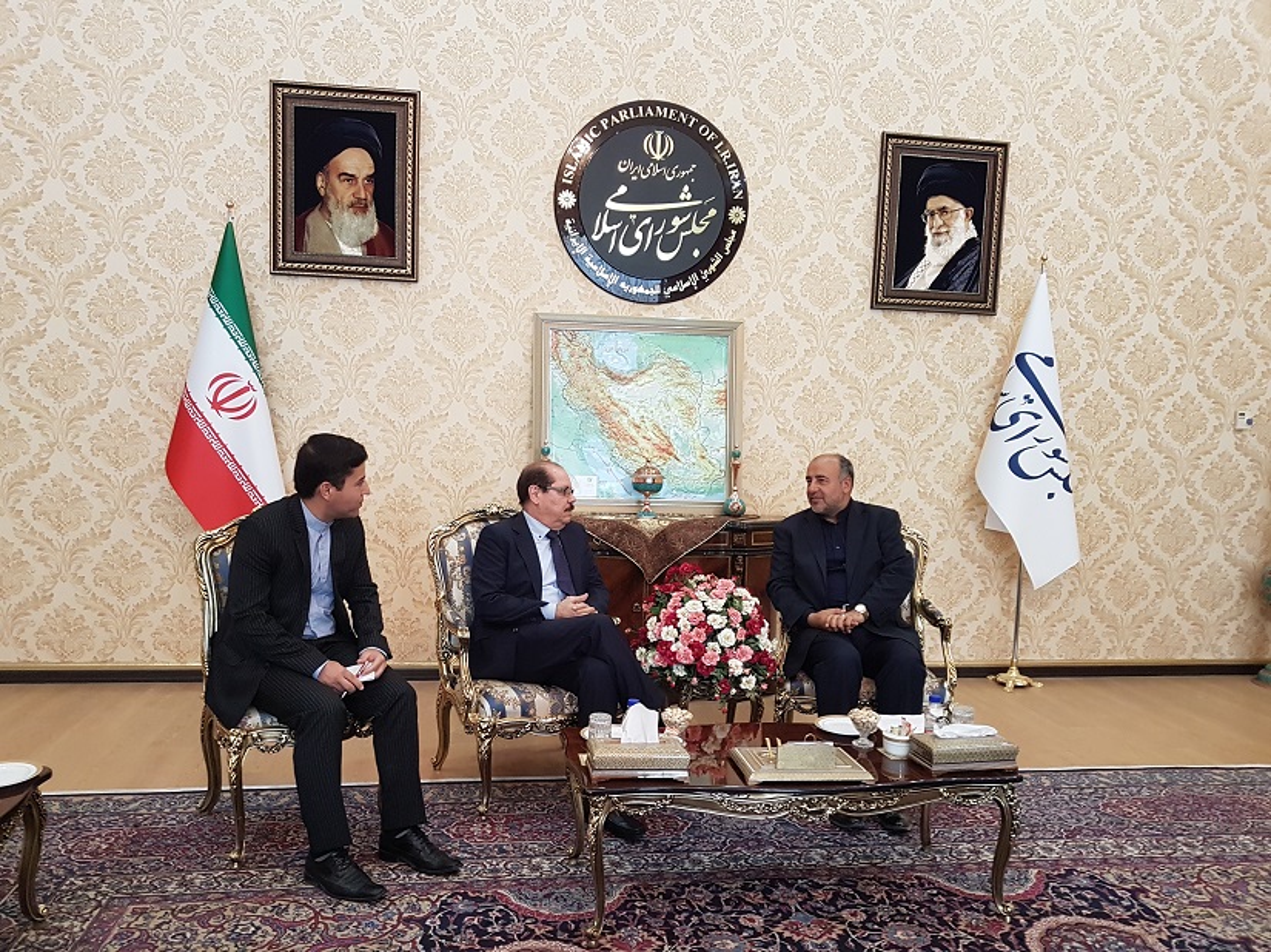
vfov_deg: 53.0
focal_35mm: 26
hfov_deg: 67.3
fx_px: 954
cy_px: 476
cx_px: 636
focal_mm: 4.2
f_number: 1.7
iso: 160
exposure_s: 1/33
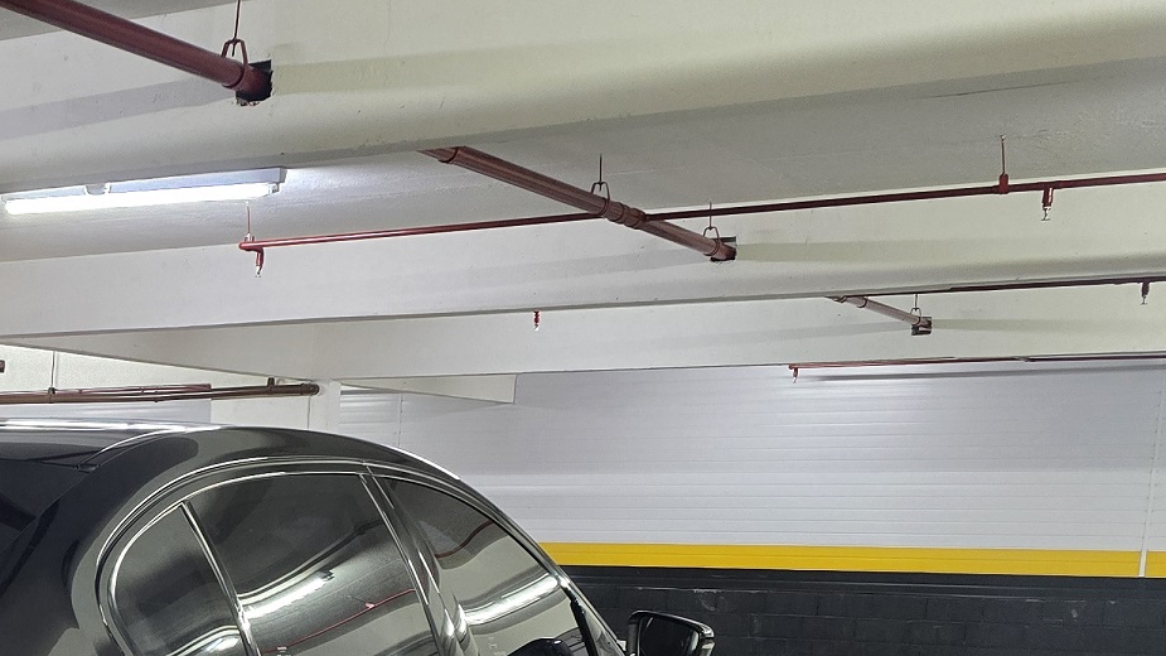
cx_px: -200
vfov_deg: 17.5
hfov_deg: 28.5
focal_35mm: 65
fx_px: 2009
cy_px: 824
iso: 1250
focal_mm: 6.3
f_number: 1.7
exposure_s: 1/40
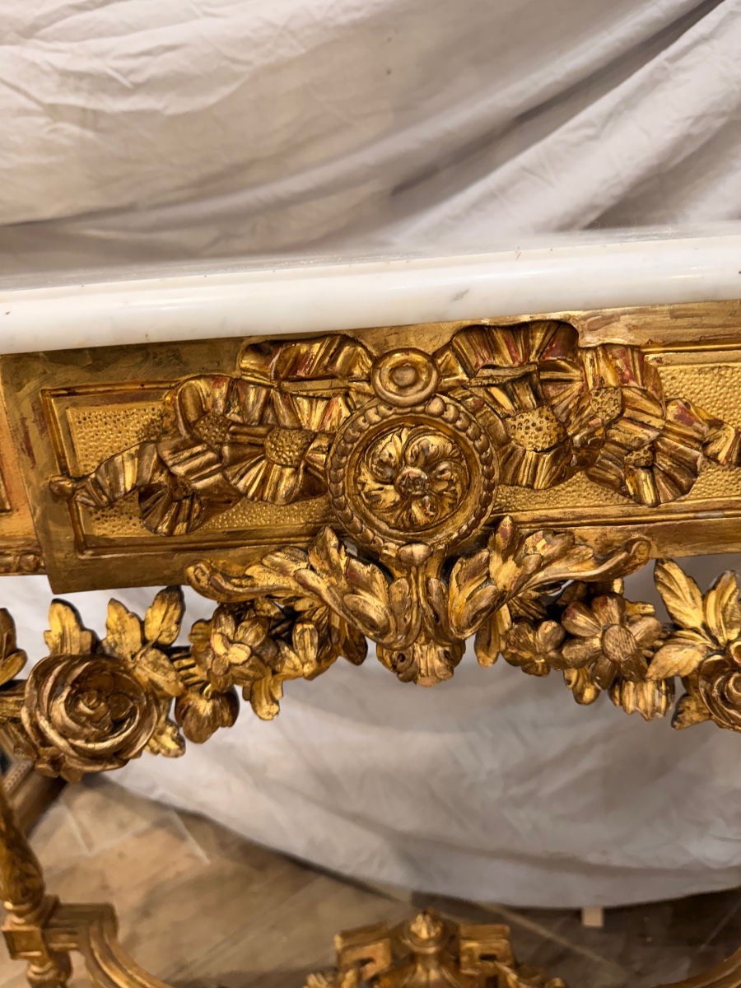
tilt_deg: -21.0
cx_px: 370
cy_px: 494
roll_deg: +4.6
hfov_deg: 56.8
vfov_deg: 71.6
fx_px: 685
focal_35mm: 24
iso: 160
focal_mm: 6.76
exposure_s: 1/100
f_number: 1.78
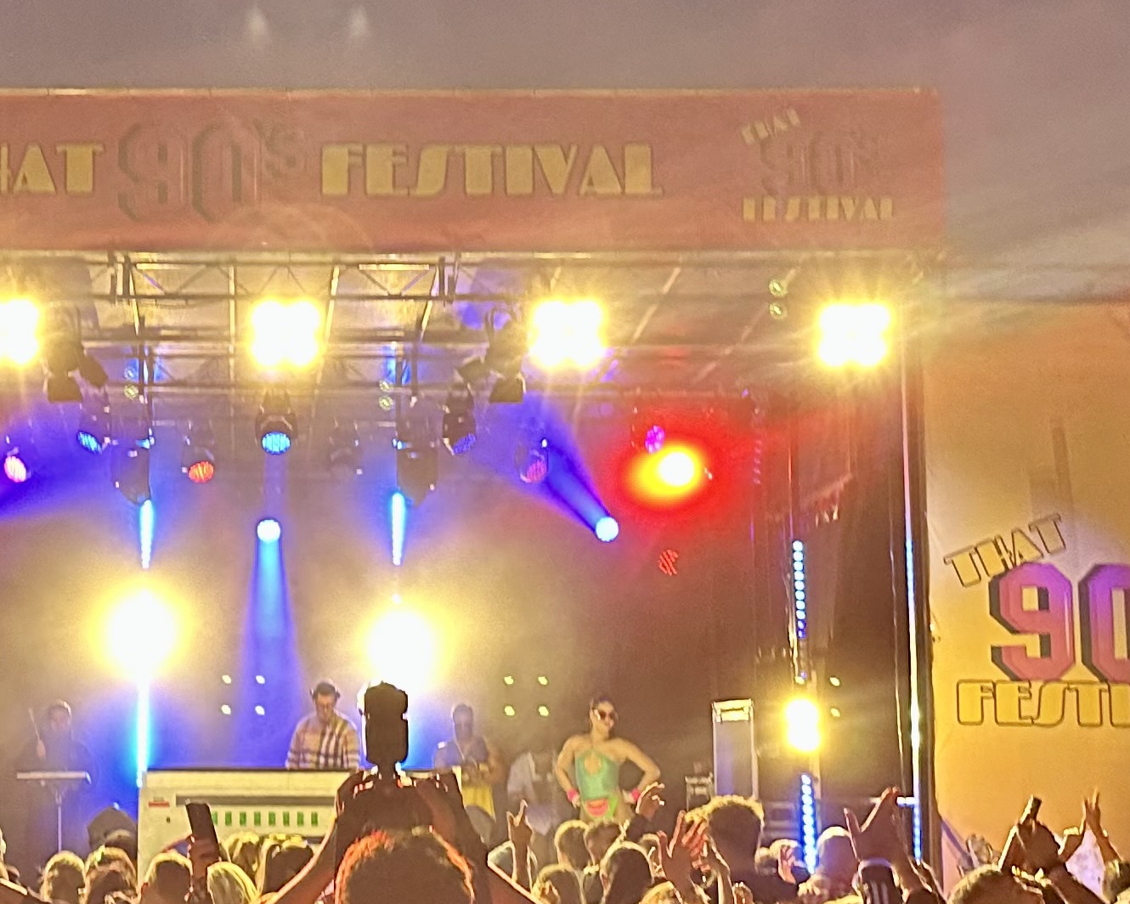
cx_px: 272
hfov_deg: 26.4
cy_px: 519
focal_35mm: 71
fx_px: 2374
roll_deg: +0.7
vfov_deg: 21.5
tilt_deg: +4.7
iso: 400
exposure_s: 1/60
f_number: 1.78
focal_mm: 6.86
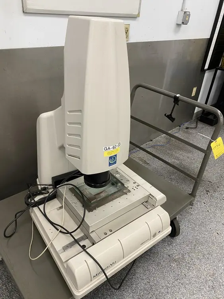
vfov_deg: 67.3
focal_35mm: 26
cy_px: 150
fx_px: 224
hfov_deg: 53.1
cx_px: 112
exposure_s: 1/60
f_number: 1.8
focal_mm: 4.25
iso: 100
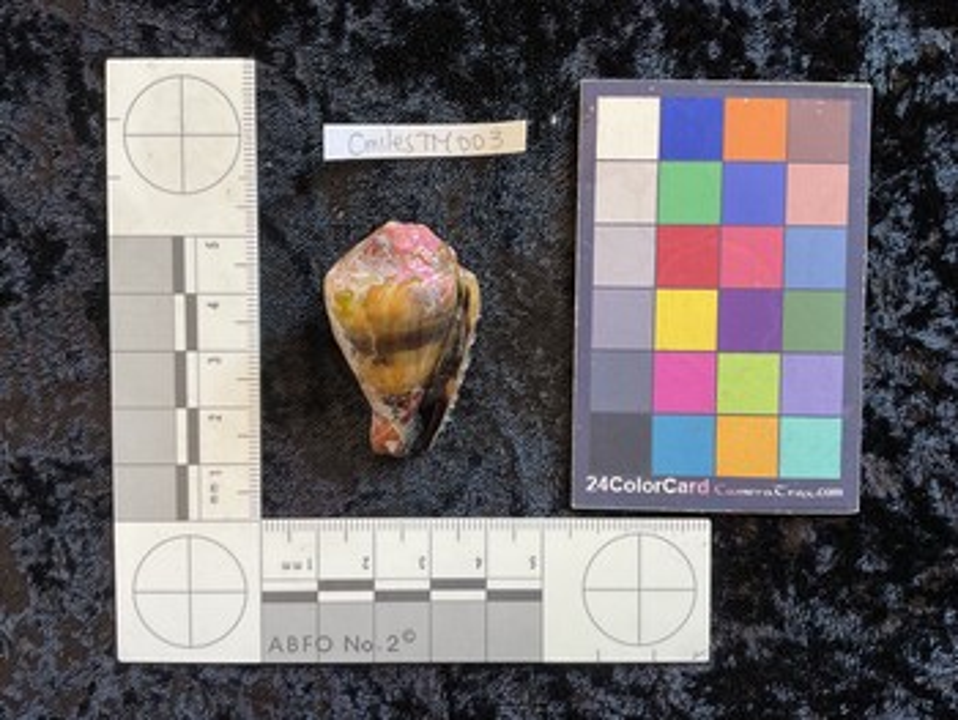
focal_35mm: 29
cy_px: 360
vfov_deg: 48.3
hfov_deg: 61.6
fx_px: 803
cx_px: 479
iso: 40
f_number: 1.8
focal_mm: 3
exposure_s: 1/50
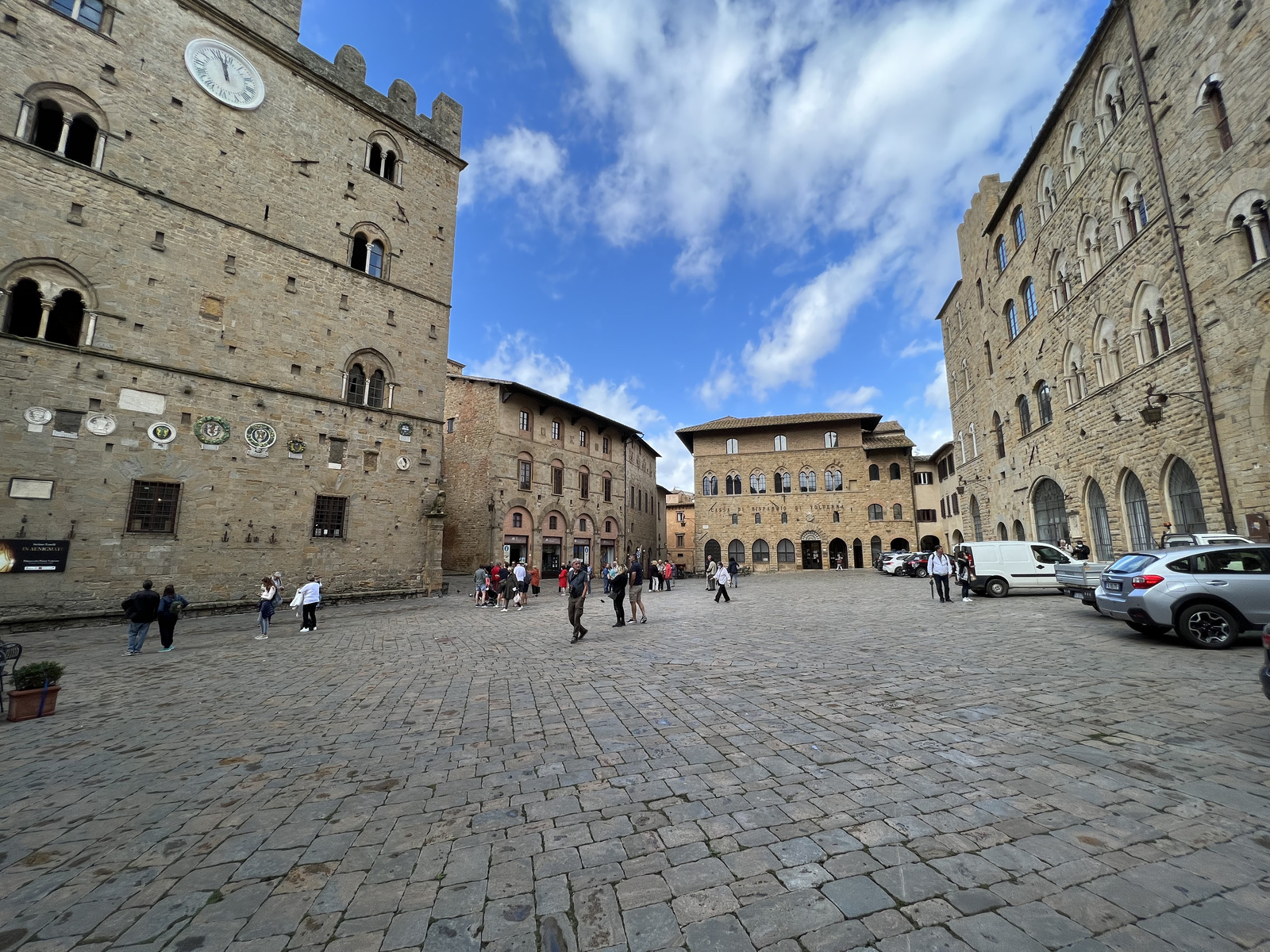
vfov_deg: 89.9
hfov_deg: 106.2
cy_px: 476
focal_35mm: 13
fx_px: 477
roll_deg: +0.2
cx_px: 635
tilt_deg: +8.7
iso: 32
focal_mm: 1.57
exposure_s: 1/1074
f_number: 1.8
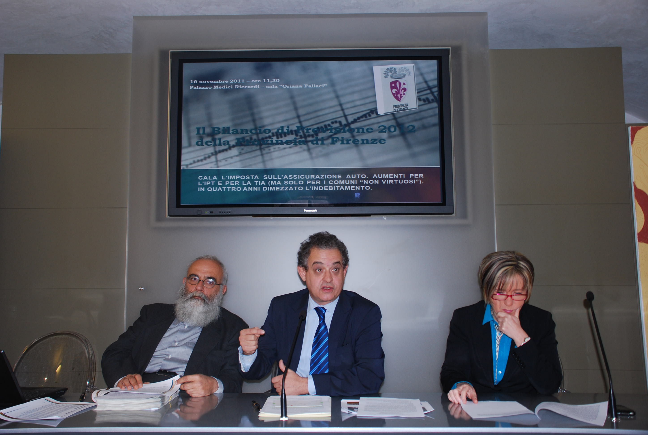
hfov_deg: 57.1
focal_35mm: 33
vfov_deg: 40.1
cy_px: 218
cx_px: 324
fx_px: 595
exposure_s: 1/60
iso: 200
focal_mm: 22
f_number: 3.8
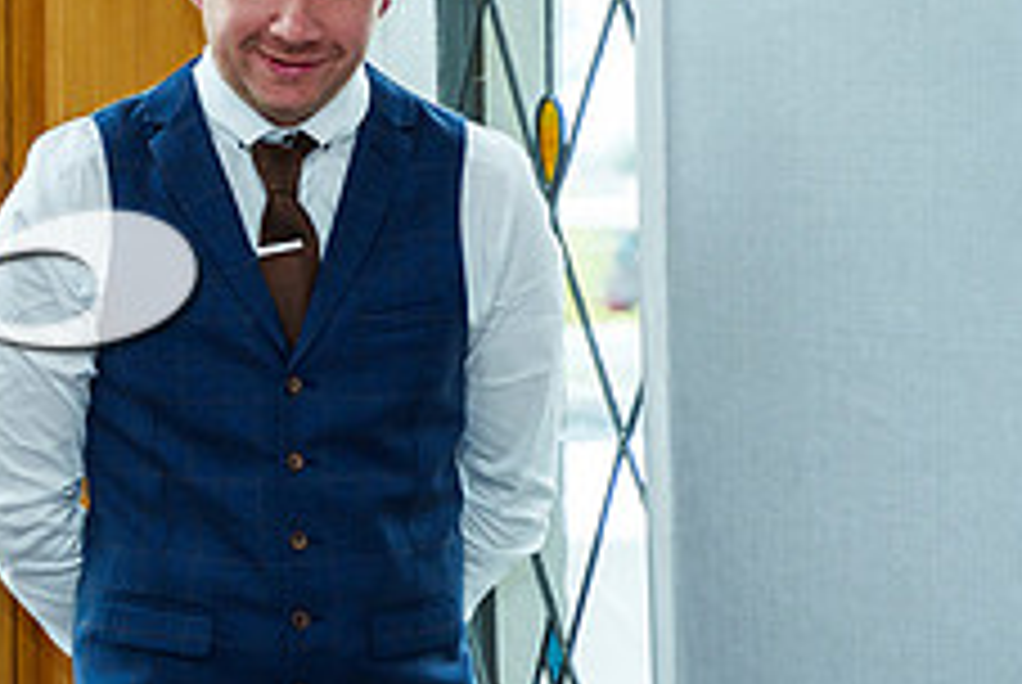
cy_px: 242
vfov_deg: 6.4
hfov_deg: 9.4
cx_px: -247
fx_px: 6111
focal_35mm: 215
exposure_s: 1/250
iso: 800
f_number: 3.5
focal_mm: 75
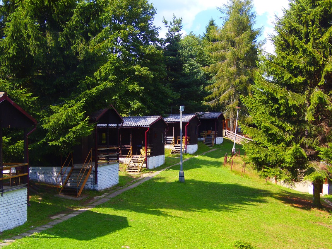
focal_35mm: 49
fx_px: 470
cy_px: 124
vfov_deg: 29.7
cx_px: 166
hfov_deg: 38.9
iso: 64
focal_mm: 9.1
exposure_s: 1/250
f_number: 3.8
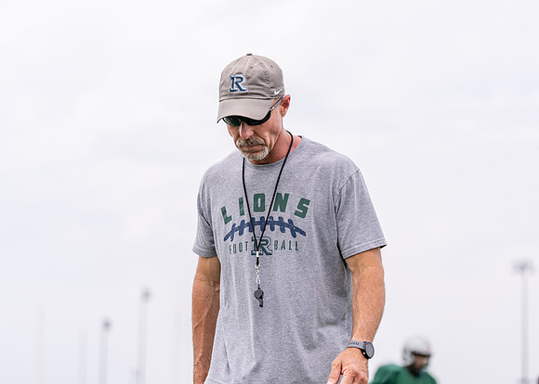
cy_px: 192
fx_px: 1490
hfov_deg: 20.5
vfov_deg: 14.7
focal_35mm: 97
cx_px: 270
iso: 250
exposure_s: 1/3200
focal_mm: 91
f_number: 2.8
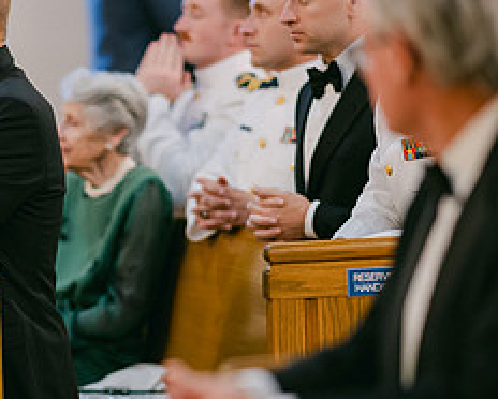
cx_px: 13
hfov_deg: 7.8
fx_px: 3629
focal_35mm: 246
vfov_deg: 6.3
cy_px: 269
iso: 640
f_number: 1.4
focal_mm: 105
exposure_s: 1/125
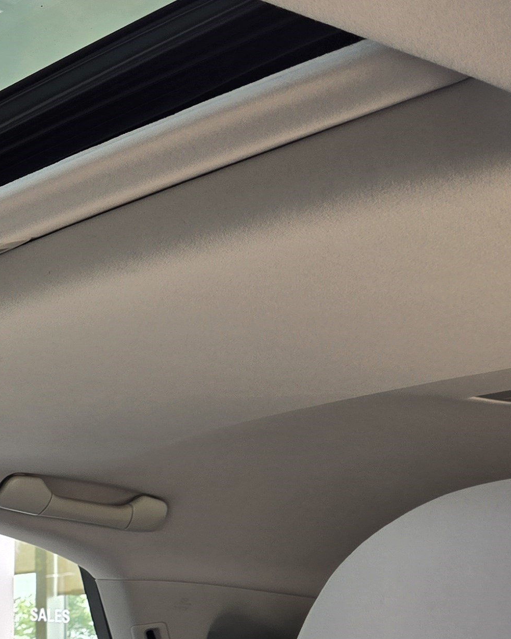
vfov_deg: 25.7
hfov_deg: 18.4
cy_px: 497
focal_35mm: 73
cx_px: -273
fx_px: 1380
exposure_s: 1/180
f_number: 1.8
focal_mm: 5.4
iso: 32
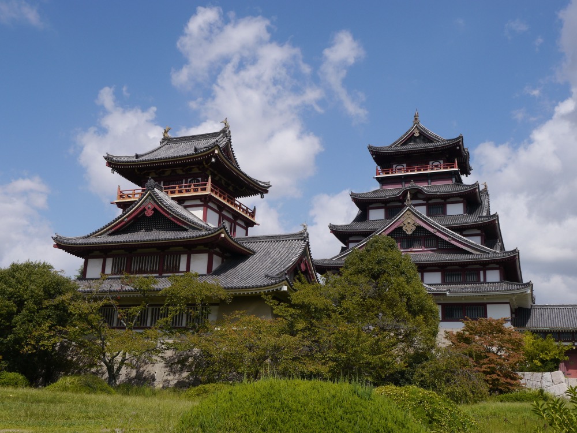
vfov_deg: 37.7
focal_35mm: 38
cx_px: 288
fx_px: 633
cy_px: 216
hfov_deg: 49.0
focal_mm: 19
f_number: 9
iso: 160
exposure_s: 1/500
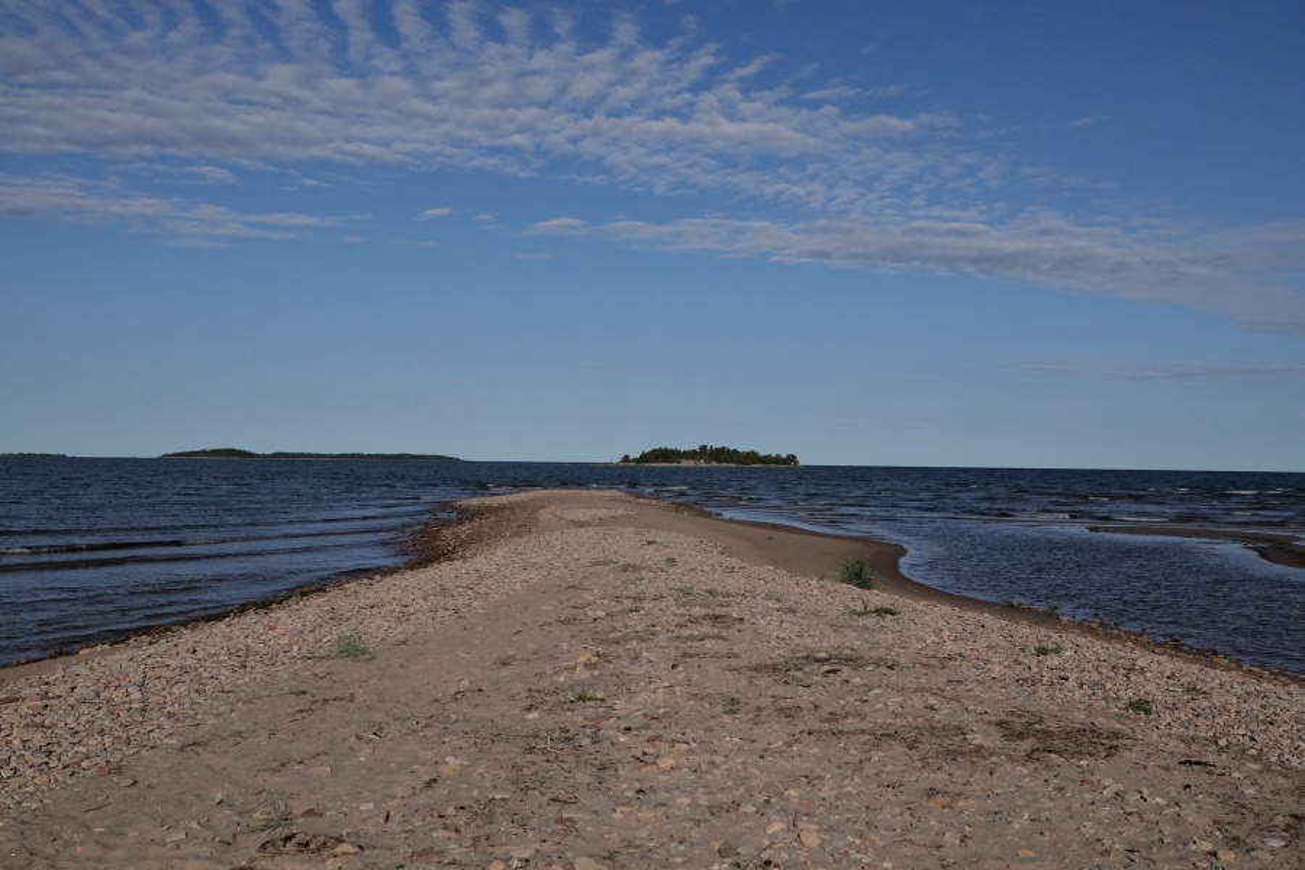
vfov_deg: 41.1
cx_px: 652
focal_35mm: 32
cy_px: 435
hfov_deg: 58.7
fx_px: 1160
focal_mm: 11.77
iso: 800
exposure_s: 1/2500
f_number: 10
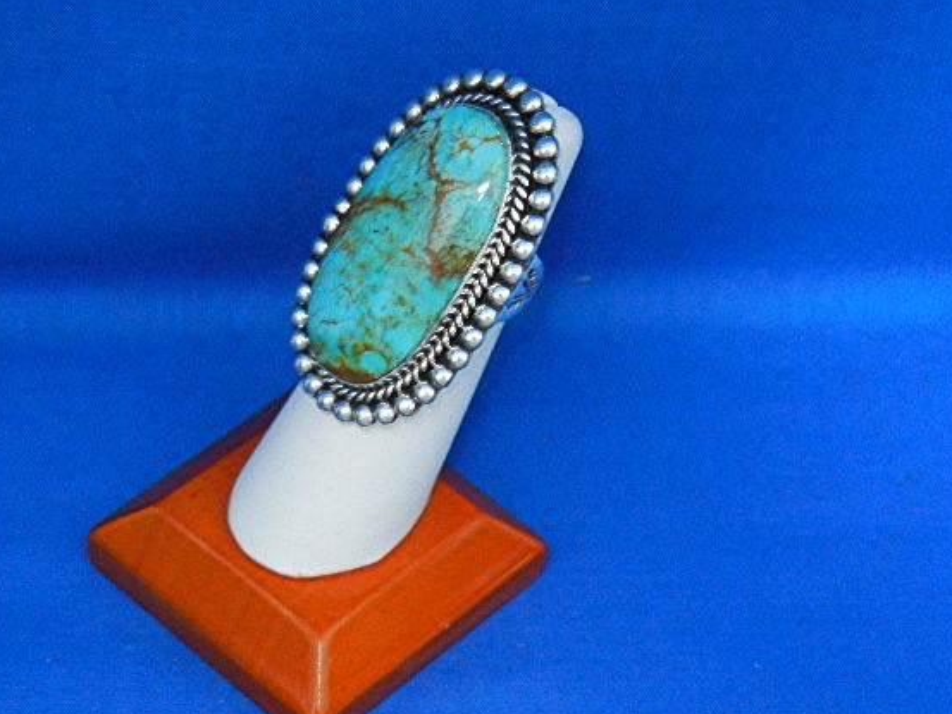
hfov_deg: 19.1
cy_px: 370
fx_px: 2833
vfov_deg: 14.4
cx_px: 420
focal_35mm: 103
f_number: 4.4
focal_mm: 16
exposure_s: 1/30
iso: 627
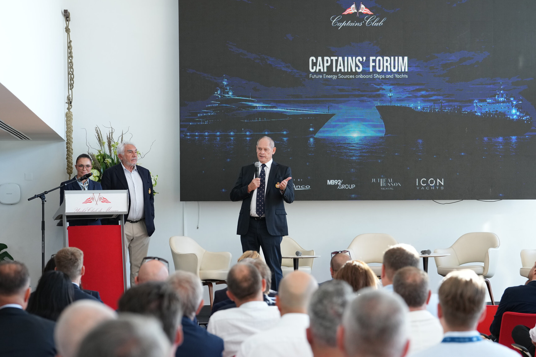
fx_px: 1414
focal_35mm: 95
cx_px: 268
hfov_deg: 21.5
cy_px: 178
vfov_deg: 14.4
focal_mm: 95
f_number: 4.5
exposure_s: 1/250
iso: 1000
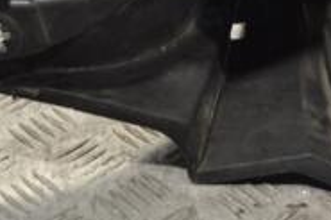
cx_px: 333
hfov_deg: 13.9
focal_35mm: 146
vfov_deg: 9.2
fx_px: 1341
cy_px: -68
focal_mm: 30
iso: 160
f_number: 4.5
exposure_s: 1/30
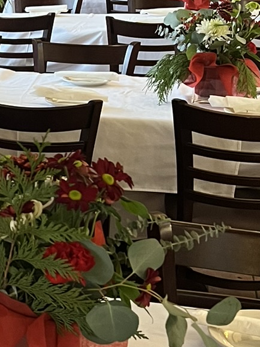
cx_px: -115
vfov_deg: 21.3
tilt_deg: -15.6
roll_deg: +0.5
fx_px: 922
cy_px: 181
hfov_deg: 15.0
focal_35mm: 92
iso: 320
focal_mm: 5.7
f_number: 1.5
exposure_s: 1/60
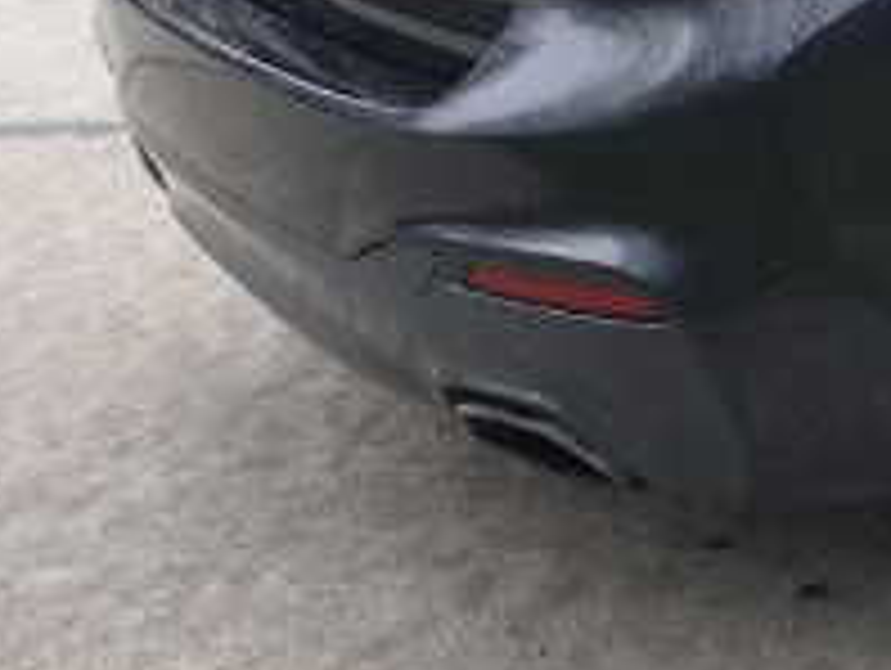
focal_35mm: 84
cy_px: -63
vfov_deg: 17.1
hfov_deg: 19.6
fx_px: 2165
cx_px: 1404
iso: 50
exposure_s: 1/100
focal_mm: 4.3
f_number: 2.4
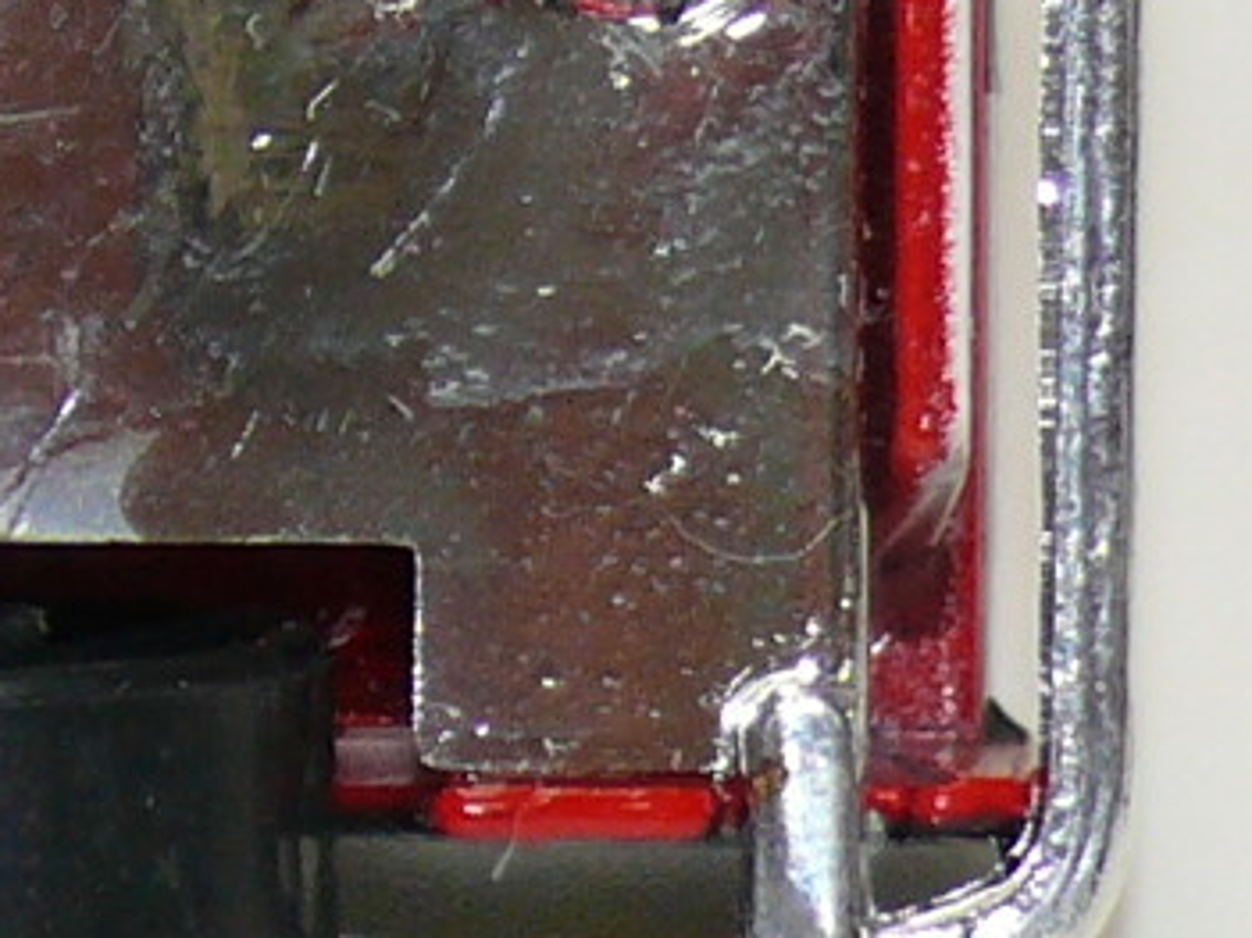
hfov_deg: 4.2
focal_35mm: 470
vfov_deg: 3.2
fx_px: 16993
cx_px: -1238
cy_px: -196
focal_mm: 13.6
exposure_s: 1/30
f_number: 4
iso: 100
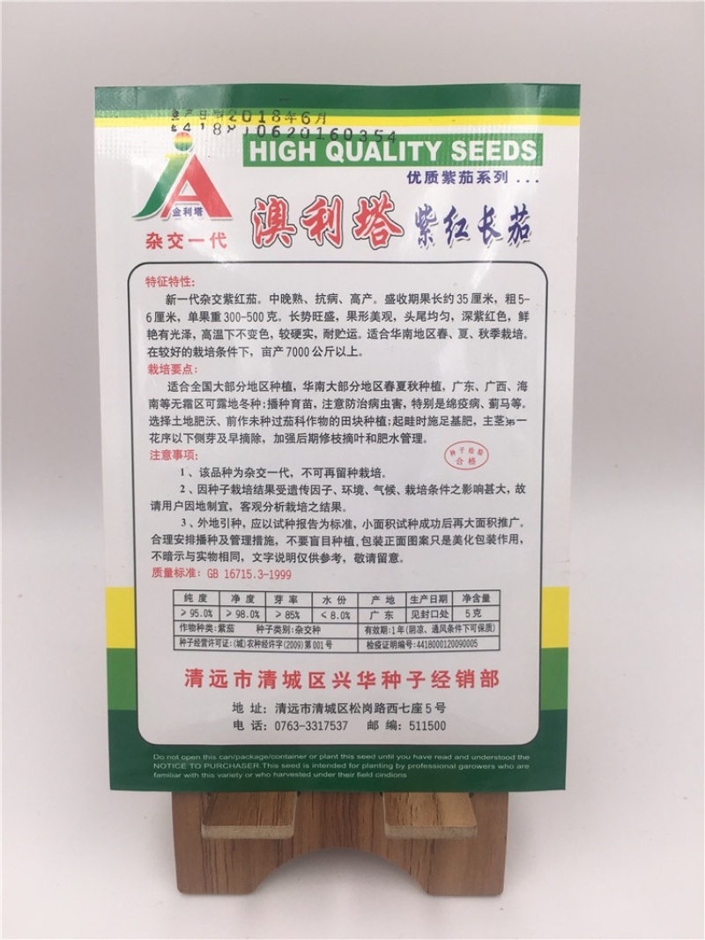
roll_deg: -1.0
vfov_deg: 61.7
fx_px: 788
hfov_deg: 48.2
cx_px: 352
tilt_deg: -31.9
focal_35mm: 29
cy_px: 470
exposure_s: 1/596
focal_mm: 4.15
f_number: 2.2
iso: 25
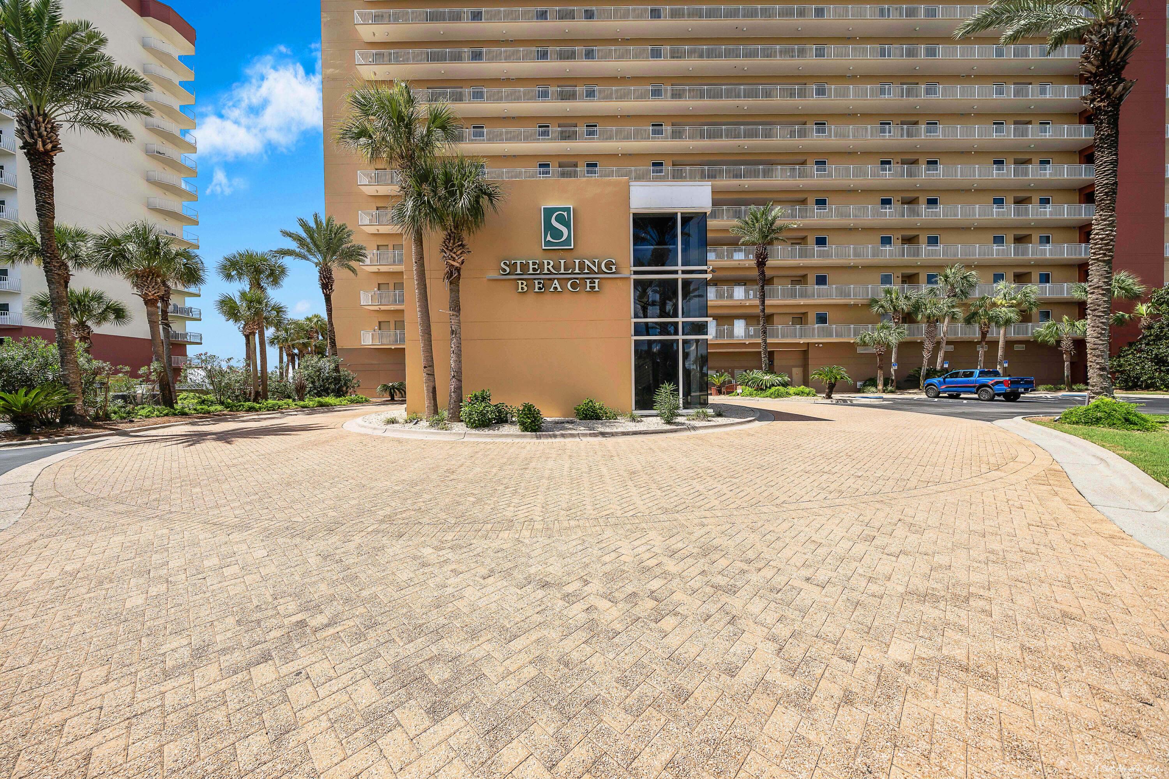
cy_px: 390
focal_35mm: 12
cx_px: 584
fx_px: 390
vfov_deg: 90.0
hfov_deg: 112.6
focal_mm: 12
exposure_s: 1/400
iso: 100
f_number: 6.3
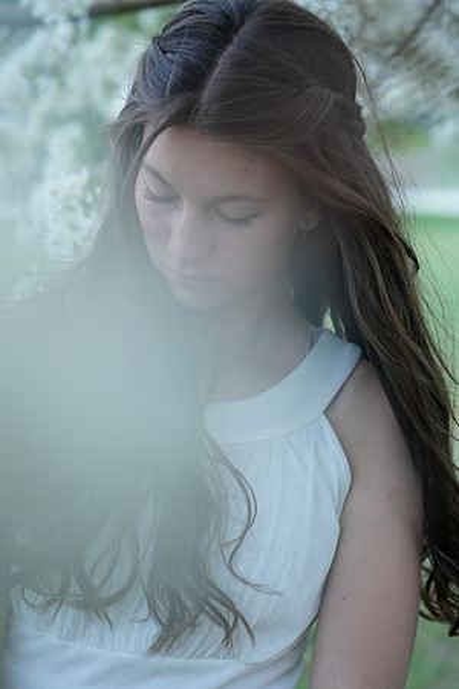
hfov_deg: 16.1
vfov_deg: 23.9
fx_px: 1625
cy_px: 344
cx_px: 230
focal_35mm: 85
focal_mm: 85
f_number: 4
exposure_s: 1/400
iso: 2500
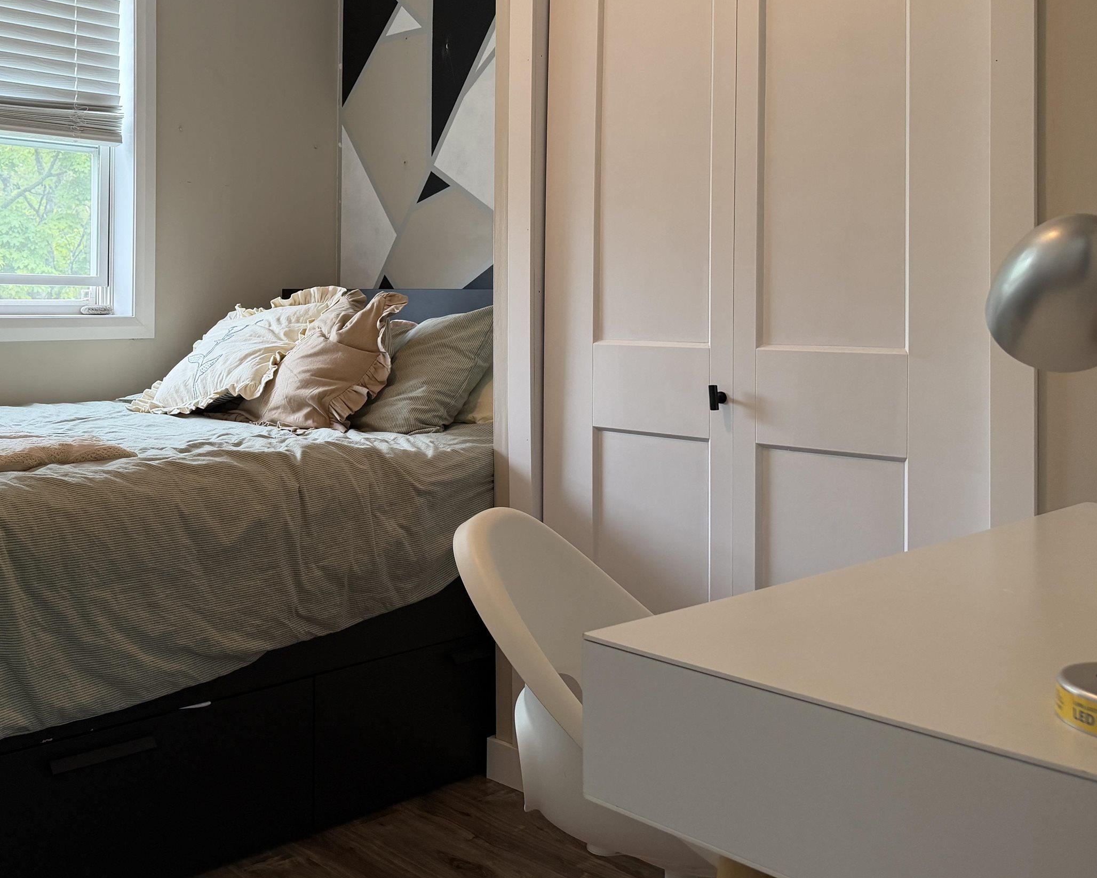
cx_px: 316
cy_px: 286
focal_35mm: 35
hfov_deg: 50.0
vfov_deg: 41.6
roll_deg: +0.2
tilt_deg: +0.2
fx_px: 1136
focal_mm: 6.76
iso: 160
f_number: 1.78
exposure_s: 1/60
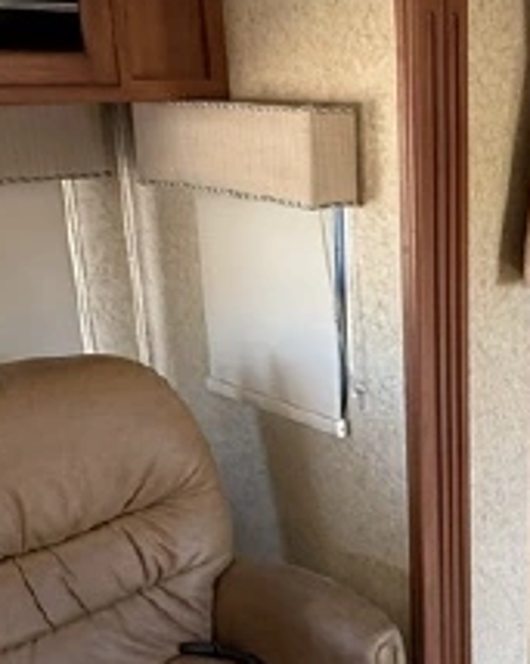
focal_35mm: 51
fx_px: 1001
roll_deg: -1.4
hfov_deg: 27.9
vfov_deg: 36.5
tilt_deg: -19.1
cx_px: 527
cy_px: 416
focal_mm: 2.22
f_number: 2.2
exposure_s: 1/99
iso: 320
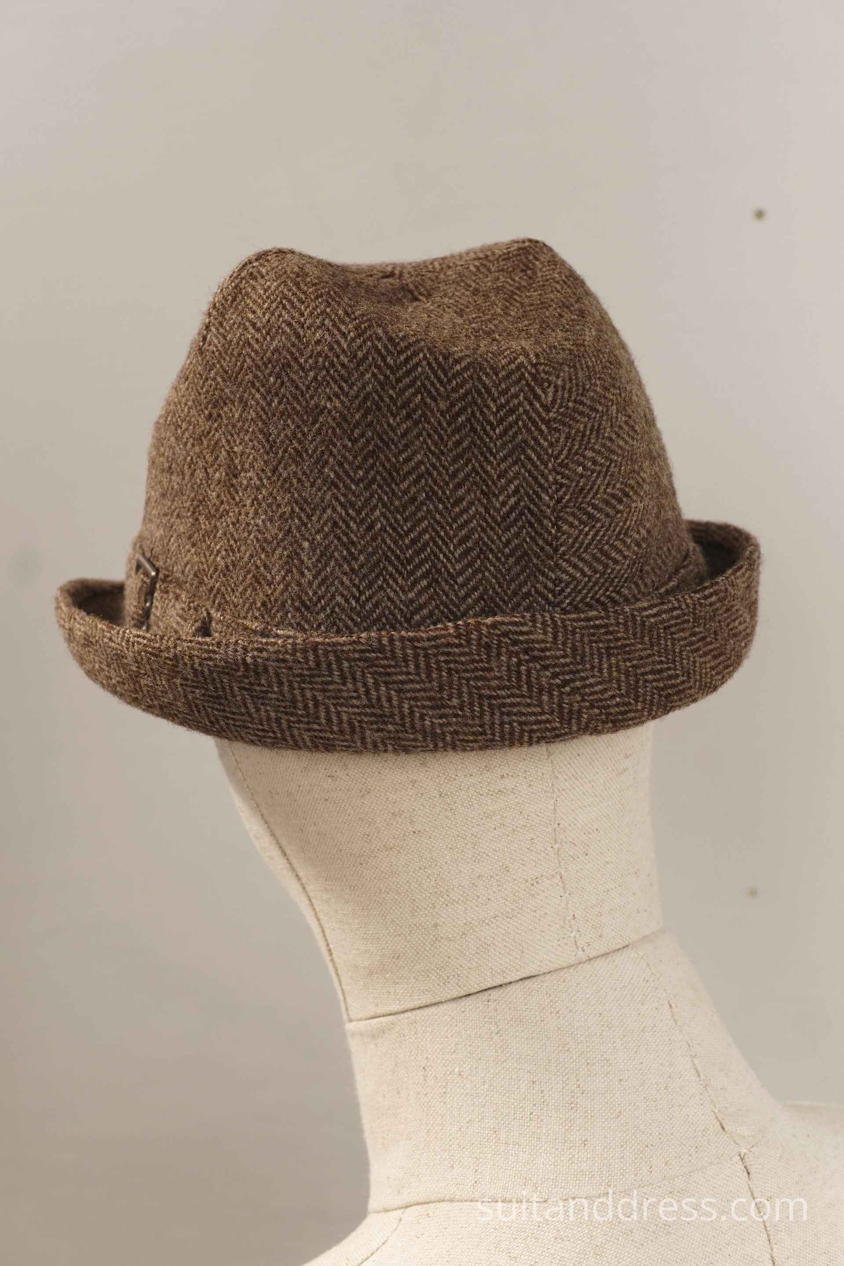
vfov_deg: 41.1
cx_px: 422
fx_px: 1688
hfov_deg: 28.1
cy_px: 633
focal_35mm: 48
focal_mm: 32
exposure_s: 1/25
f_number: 6.3
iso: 250
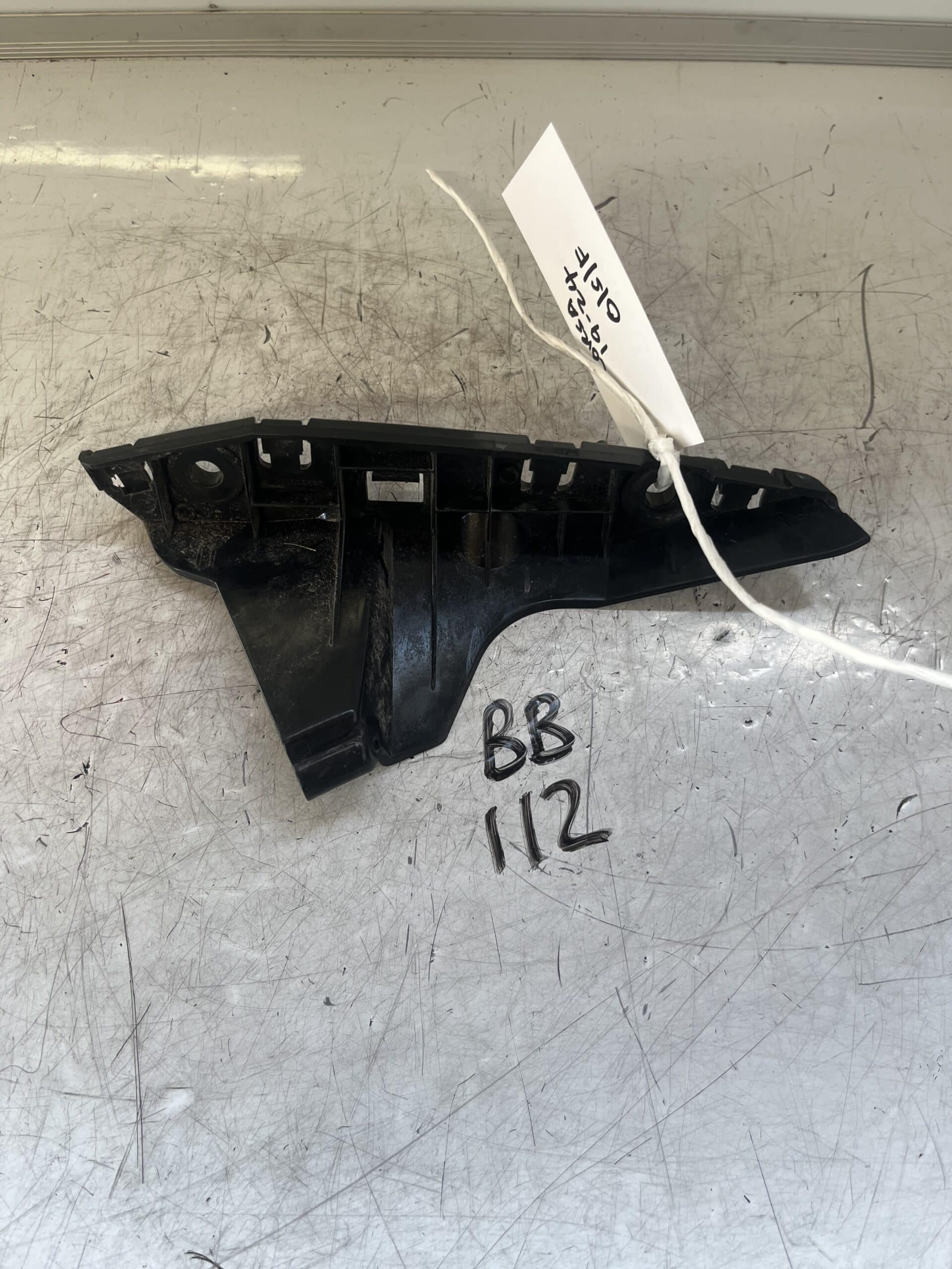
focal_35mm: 26
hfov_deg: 53.1
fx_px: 953
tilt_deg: -67.4
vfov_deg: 67.3
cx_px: 476
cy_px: 634
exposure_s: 1/122
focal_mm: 5.1
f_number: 1.6
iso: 80
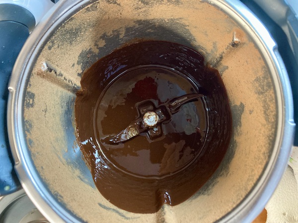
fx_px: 241
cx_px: 149
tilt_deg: -83.1
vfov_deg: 49.7
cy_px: 112
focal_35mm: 28
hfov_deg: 63.4
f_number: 1.8
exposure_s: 1/33
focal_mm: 3.99
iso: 320
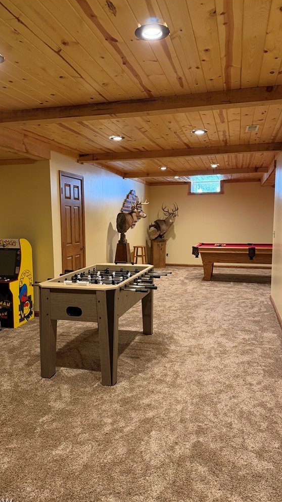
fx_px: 359
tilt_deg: -7.2
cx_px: 137
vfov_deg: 69.9
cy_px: 254
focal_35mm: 27
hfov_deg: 42.9
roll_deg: +0.1
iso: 500
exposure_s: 1/60
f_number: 1.78
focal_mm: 6.76
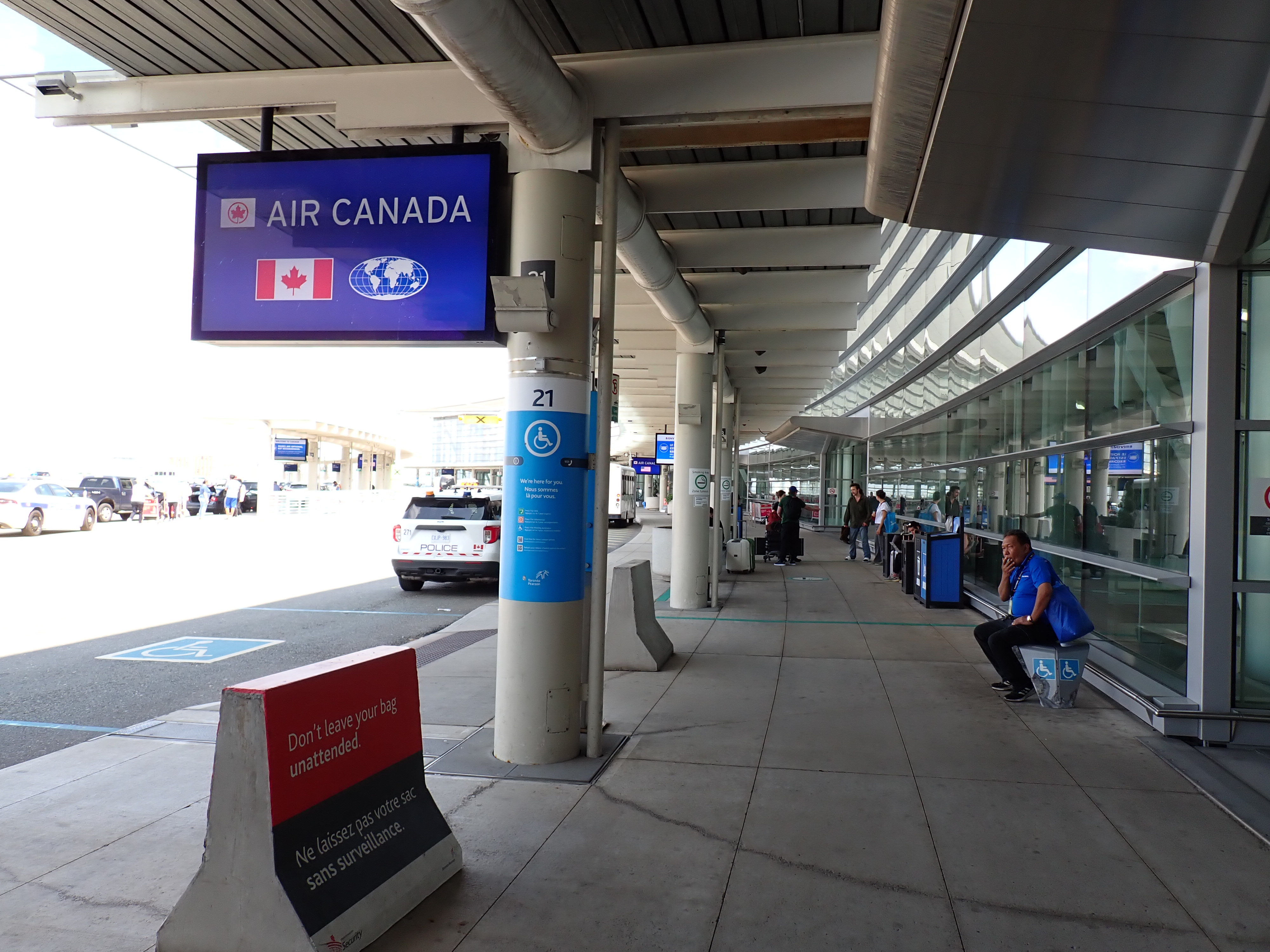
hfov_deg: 69.4
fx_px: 917
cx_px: 635
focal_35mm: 25
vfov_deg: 54.9
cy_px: 476
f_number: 2.8
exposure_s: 1/250
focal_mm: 4.5
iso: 100
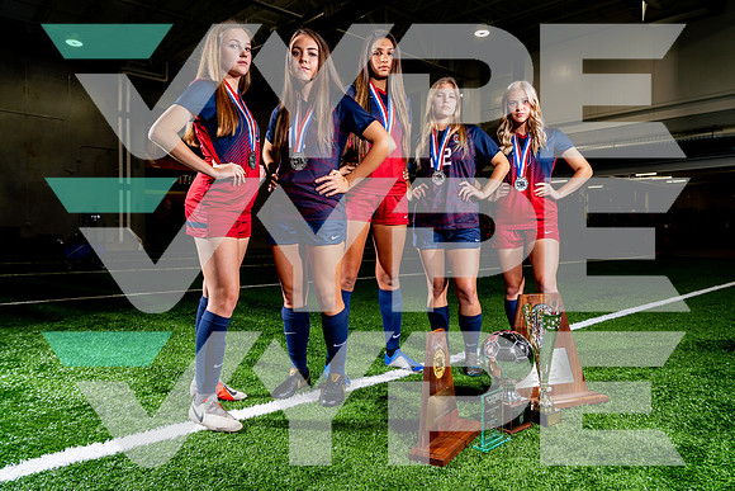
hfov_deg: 72.3
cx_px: 375
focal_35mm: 25
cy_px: 249
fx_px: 503
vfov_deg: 52.0
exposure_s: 1/125
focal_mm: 24
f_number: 5.6
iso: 100
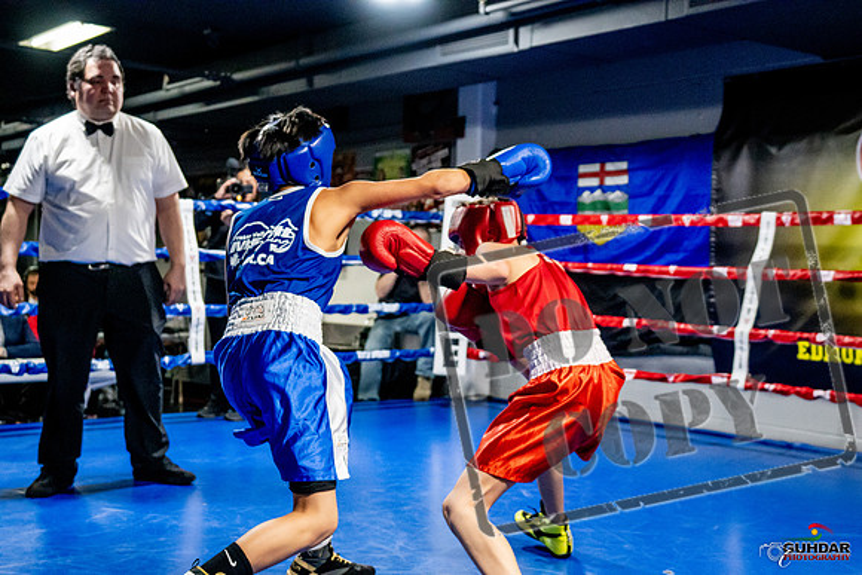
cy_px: 288
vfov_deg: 28.1
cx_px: 431
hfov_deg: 41.1
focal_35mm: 48
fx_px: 1150
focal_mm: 32
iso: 5000
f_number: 2.8
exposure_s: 1/800
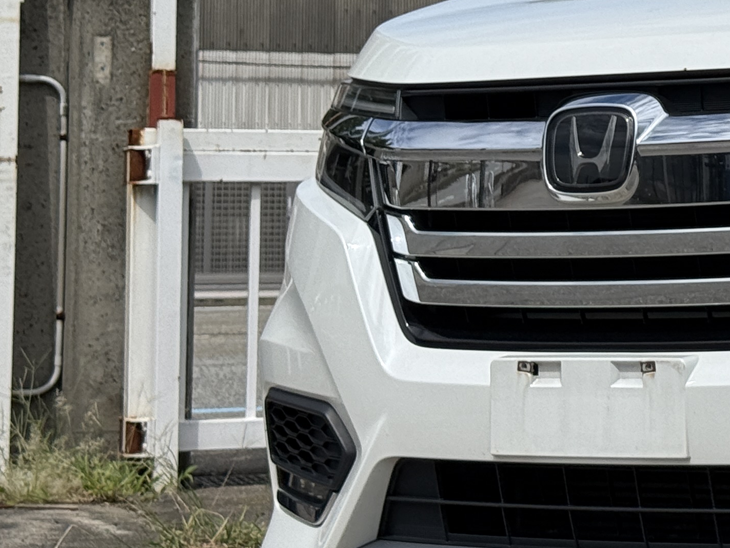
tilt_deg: +3.1
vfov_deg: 10.8
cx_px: 1033
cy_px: 66
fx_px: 2868
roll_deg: -0.2
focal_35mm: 136
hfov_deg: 13.8
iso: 100
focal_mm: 6.76
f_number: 1.78
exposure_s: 1/11364
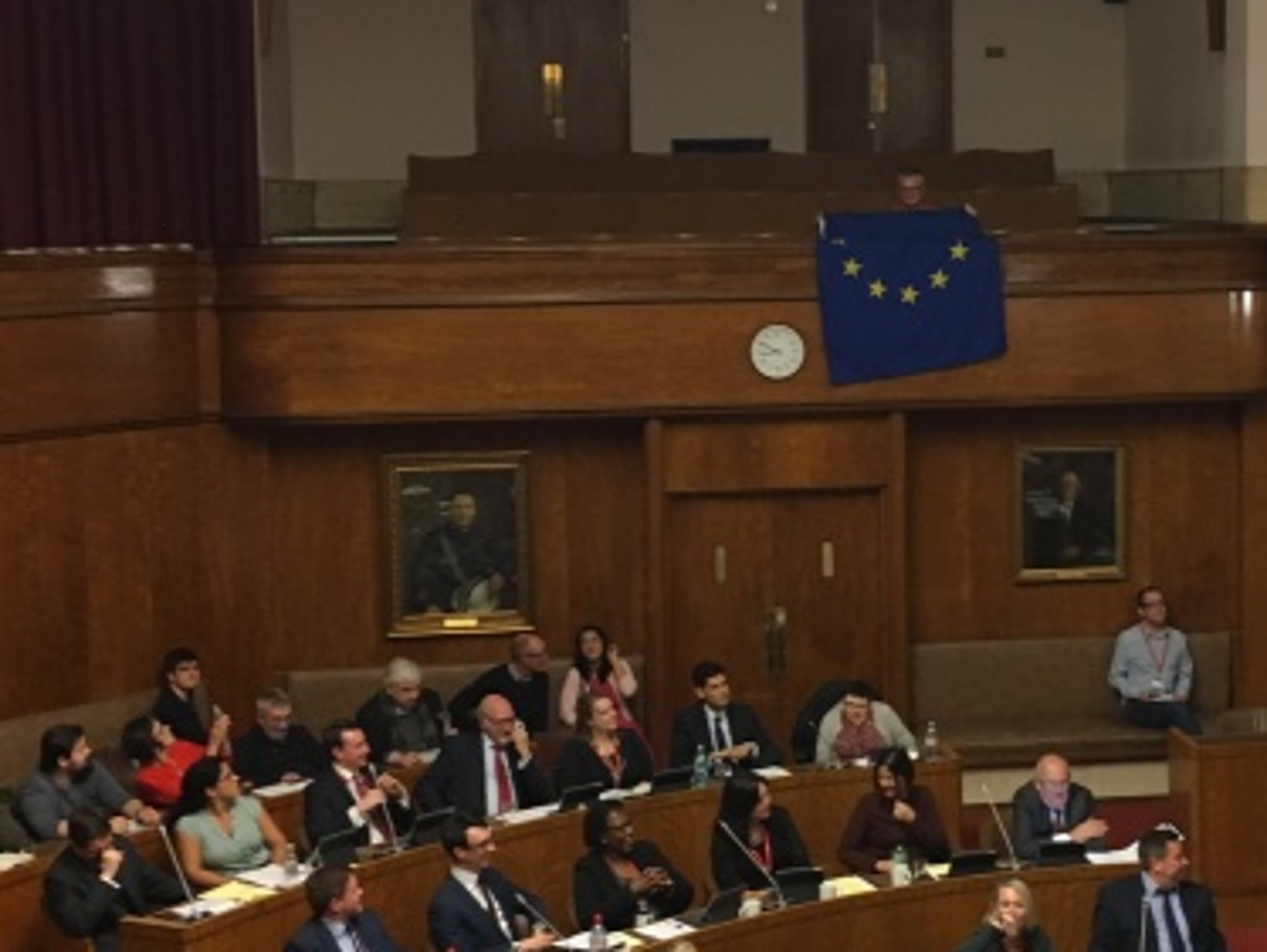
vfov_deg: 23.6
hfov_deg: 30.9
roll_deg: +0.7
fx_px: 2271
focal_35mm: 62
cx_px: 871
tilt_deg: -3.8
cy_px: 369
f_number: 2.2
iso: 160
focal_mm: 4.15
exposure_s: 1/33
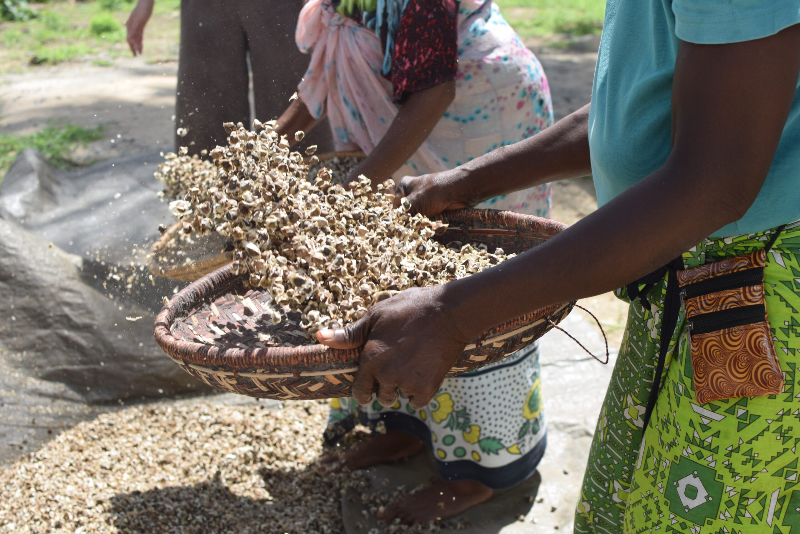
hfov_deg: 37.8
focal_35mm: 52
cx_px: 400
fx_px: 1167
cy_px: 267
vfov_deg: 25.8
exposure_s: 1/1250
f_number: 5
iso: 400
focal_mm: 35
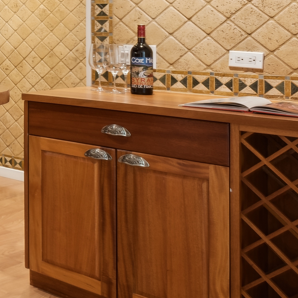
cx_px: -277
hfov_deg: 19.2
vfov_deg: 27.6
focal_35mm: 60
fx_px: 584
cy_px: 34
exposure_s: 1/8
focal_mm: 17
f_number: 8
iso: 400
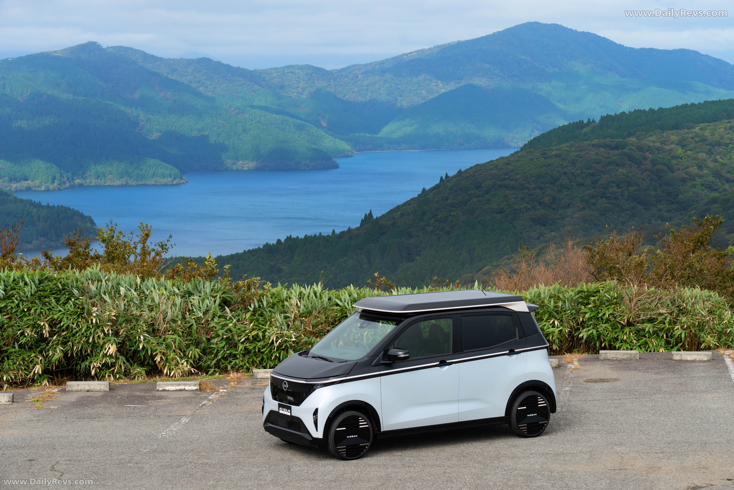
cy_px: 245
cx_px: 367
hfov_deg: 22.4
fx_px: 1855
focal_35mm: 91
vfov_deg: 15.0
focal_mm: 91
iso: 400
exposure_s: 1/320
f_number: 11
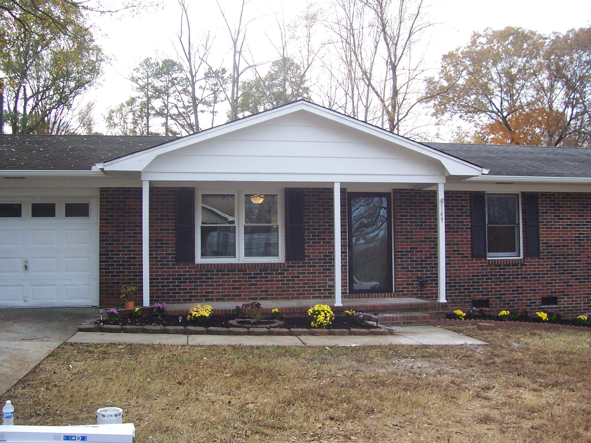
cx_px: 296
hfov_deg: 54.0
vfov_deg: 41.8
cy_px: 222
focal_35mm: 34
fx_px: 580
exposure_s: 1/350
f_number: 2.7
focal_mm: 5.6
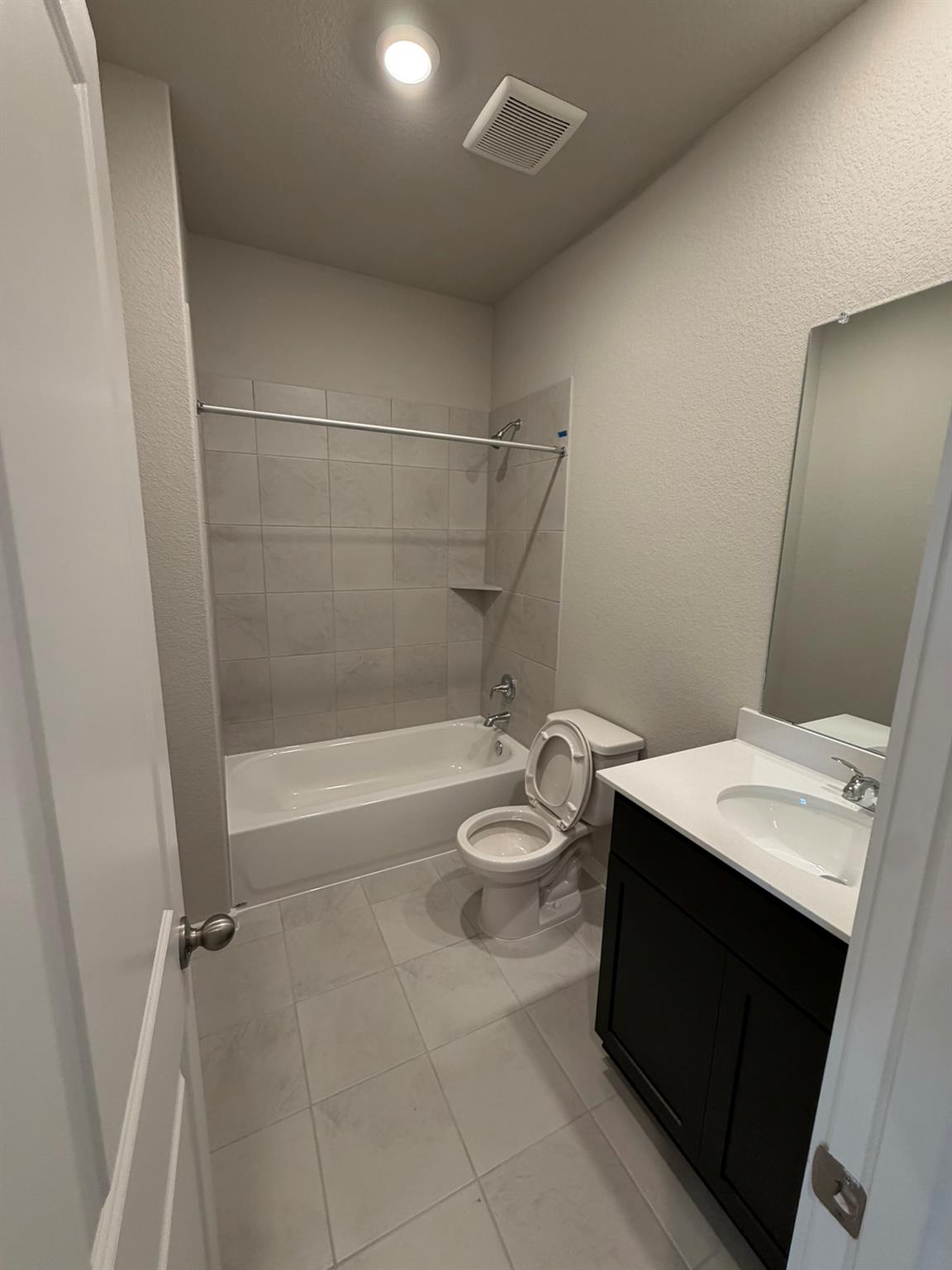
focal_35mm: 14
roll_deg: -1.5
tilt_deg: -11.4
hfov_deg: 85.7
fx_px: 513
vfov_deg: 102.1
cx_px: 476
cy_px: 635
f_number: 2.2
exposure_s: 1/60
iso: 160
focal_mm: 2.22
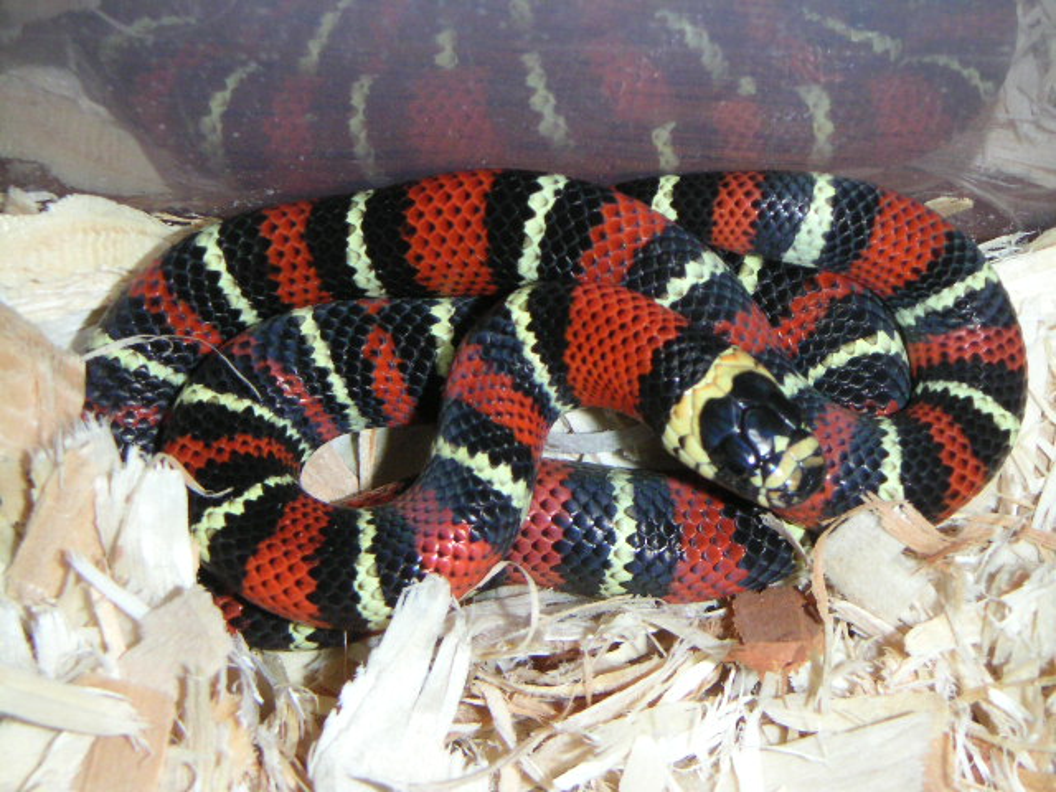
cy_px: 396
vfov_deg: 17.8
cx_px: 528
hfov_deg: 23.6
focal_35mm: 83
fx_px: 2532
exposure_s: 1/90
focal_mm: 10.8
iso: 200
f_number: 8
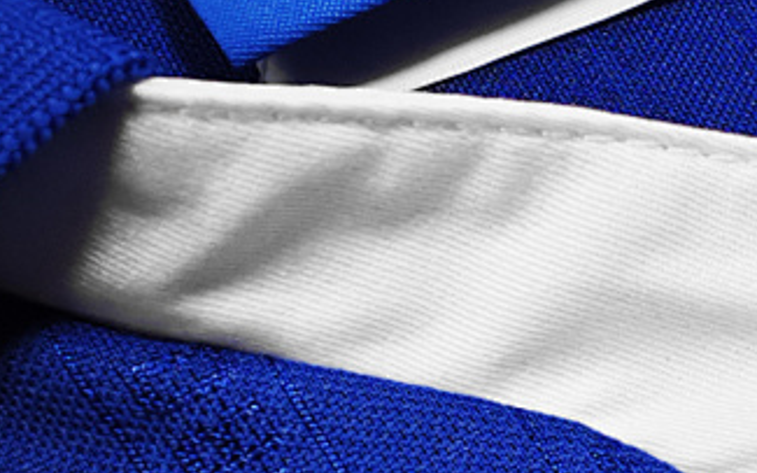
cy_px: 408
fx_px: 1671
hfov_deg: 23.9
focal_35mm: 81
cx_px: 832
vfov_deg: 15.9
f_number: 2.2
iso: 80
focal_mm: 2.59
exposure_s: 1/50
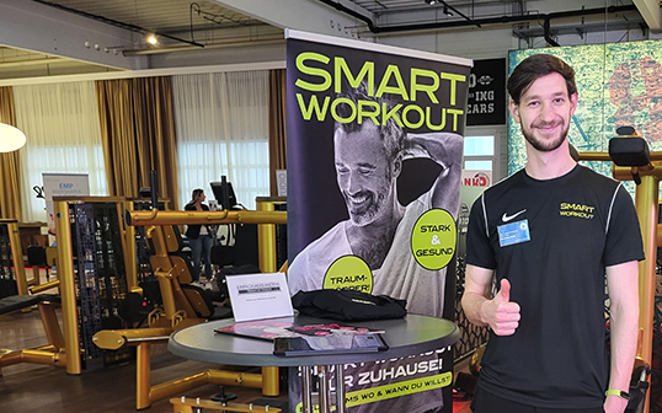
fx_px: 740
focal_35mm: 41
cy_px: 360
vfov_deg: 30.1
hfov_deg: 46.7
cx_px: 486
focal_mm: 5.4
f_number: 1.8
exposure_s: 1/40
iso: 500
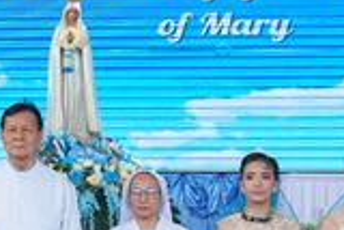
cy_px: 204
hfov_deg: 11.7
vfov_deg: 7.9
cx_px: -2
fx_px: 1663
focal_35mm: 174
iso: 1600
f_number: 5
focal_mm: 31
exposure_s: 1/500
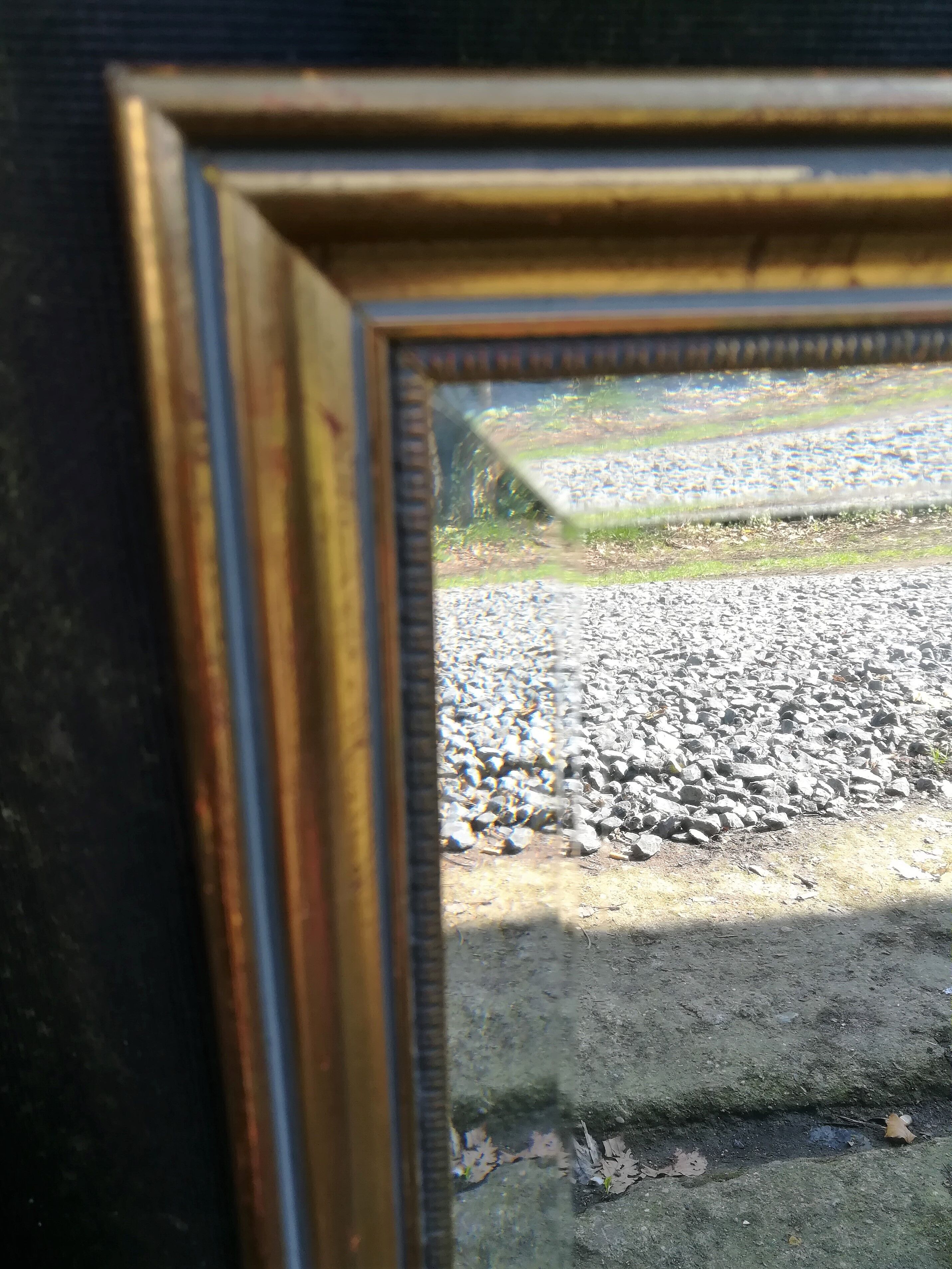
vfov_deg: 67.3
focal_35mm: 26
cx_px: 476
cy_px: 634
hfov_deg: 53.1
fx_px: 954
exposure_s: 1/170
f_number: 2.2
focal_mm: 3.83
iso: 50
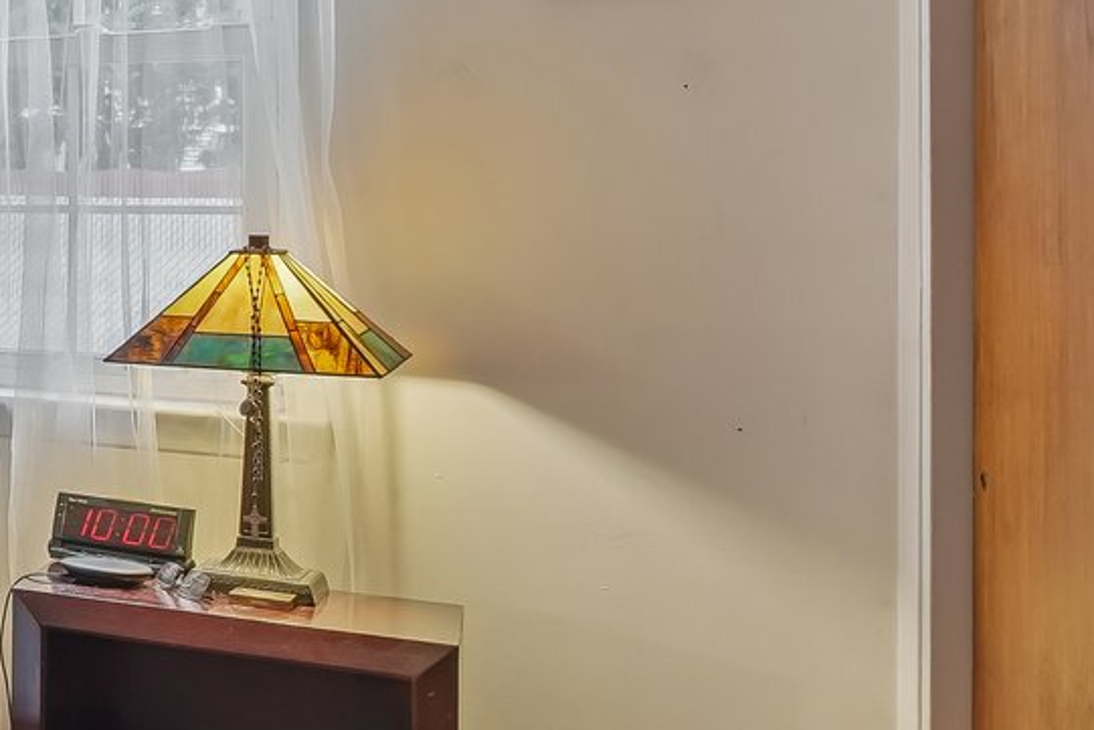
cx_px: -973
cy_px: 181
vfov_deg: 25.2
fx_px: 1611
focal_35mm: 53
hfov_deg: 20.9
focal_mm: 14
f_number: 8
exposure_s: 1/5
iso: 400
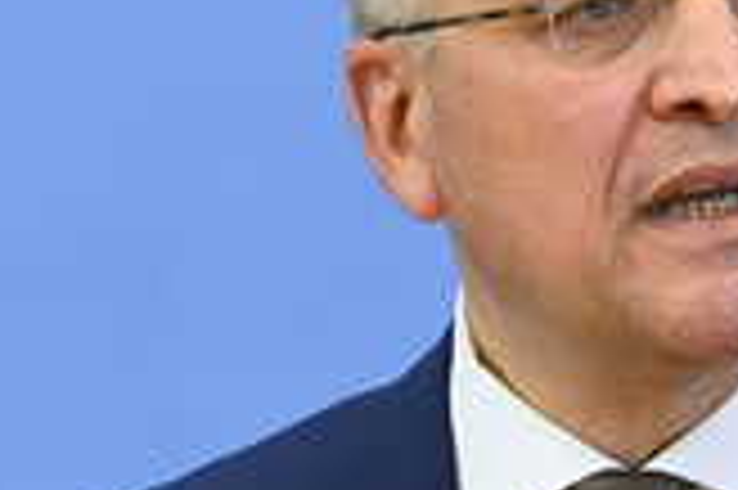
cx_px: 731
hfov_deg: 5.2
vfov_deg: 3.4
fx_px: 8151
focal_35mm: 398
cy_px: 292
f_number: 6.3
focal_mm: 145
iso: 4000
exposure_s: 1/400
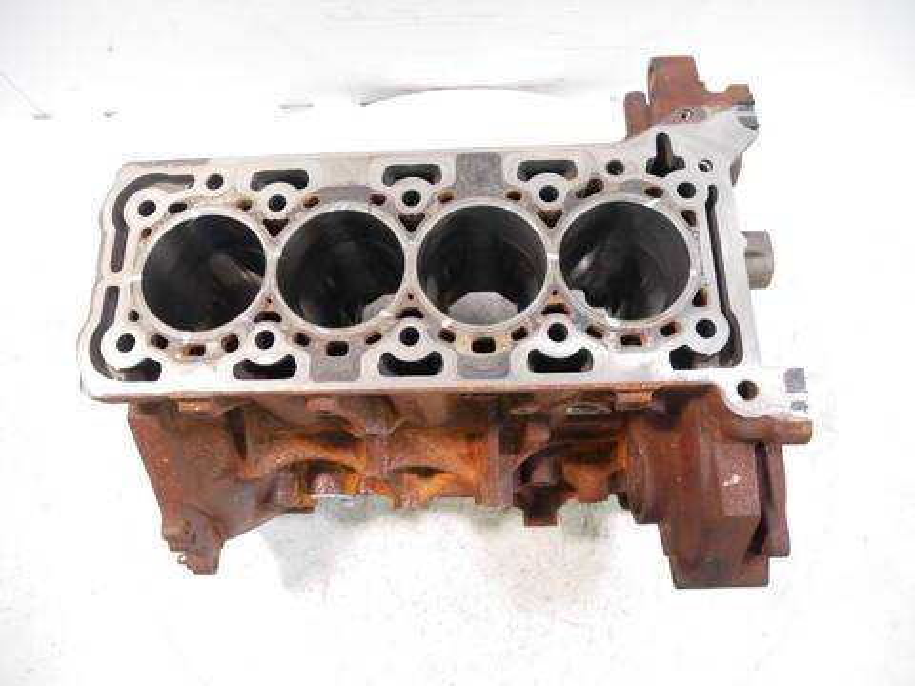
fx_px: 634
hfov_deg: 71.6
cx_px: 458
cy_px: 343
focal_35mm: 24
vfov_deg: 56.8
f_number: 3.5
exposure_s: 1/60
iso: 1600
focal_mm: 12
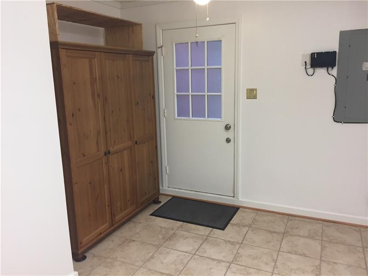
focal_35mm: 29
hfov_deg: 61.7
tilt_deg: -11.3
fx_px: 308
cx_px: 184
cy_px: 138
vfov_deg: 48.2
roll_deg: +1.4
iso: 32
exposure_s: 1/30
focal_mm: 4.15
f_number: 2.2
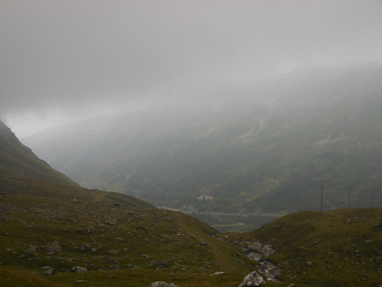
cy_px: 144
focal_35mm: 38
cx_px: 191
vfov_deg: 37.7
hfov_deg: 49.0
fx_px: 419
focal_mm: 6.8
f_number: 3.6
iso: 80
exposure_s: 1/125
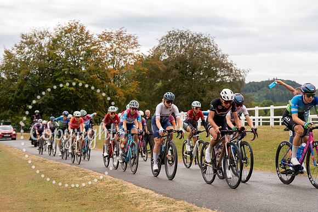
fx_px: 618
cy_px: 106
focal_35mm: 70
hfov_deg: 28.8
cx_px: 159
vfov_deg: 19.5
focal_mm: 70
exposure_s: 1/1000
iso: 250
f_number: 3.5
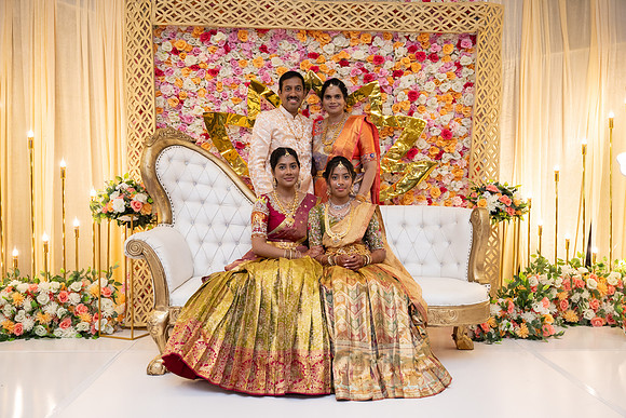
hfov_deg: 53.8
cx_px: 313
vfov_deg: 37.4
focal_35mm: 35
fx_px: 617
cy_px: 209
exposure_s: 1/160
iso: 1000
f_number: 3.5
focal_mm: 35
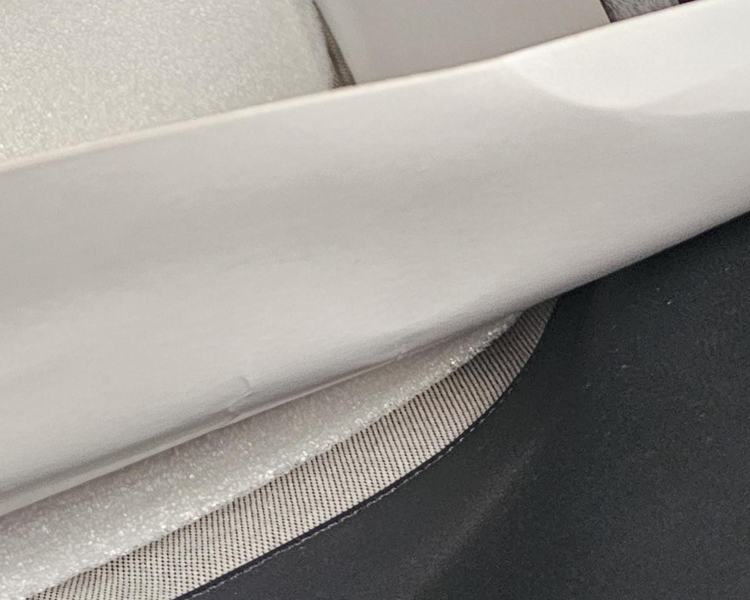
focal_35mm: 70
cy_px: -168
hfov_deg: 24.9
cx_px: -117
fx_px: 1554
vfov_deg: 20.1
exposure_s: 1/170
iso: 800
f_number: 1.7
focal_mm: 6.3
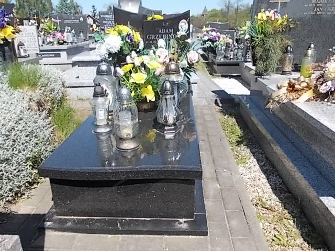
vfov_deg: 49.7
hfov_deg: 63.4
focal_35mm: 28
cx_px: 168
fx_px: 271
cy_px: 126
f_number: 5.4
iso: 80
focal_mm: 4
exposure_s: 1/200
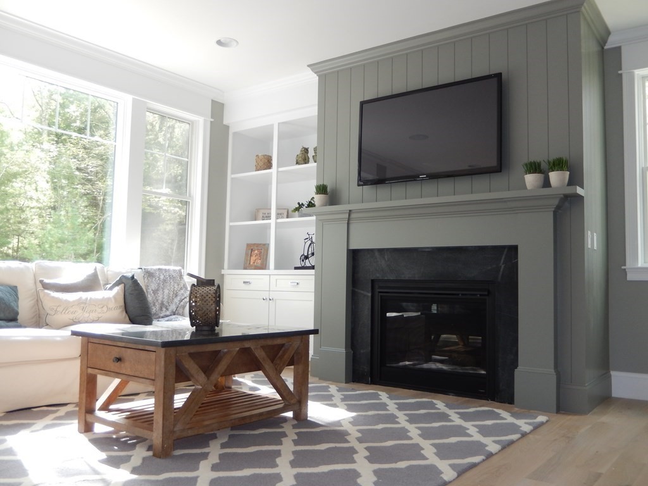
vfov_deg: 44.2
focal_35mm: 32
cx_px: 324
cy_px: 243
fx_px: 599
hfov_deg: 56.8
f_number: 3.8
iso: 125
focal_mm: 5.7
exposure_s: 1/30
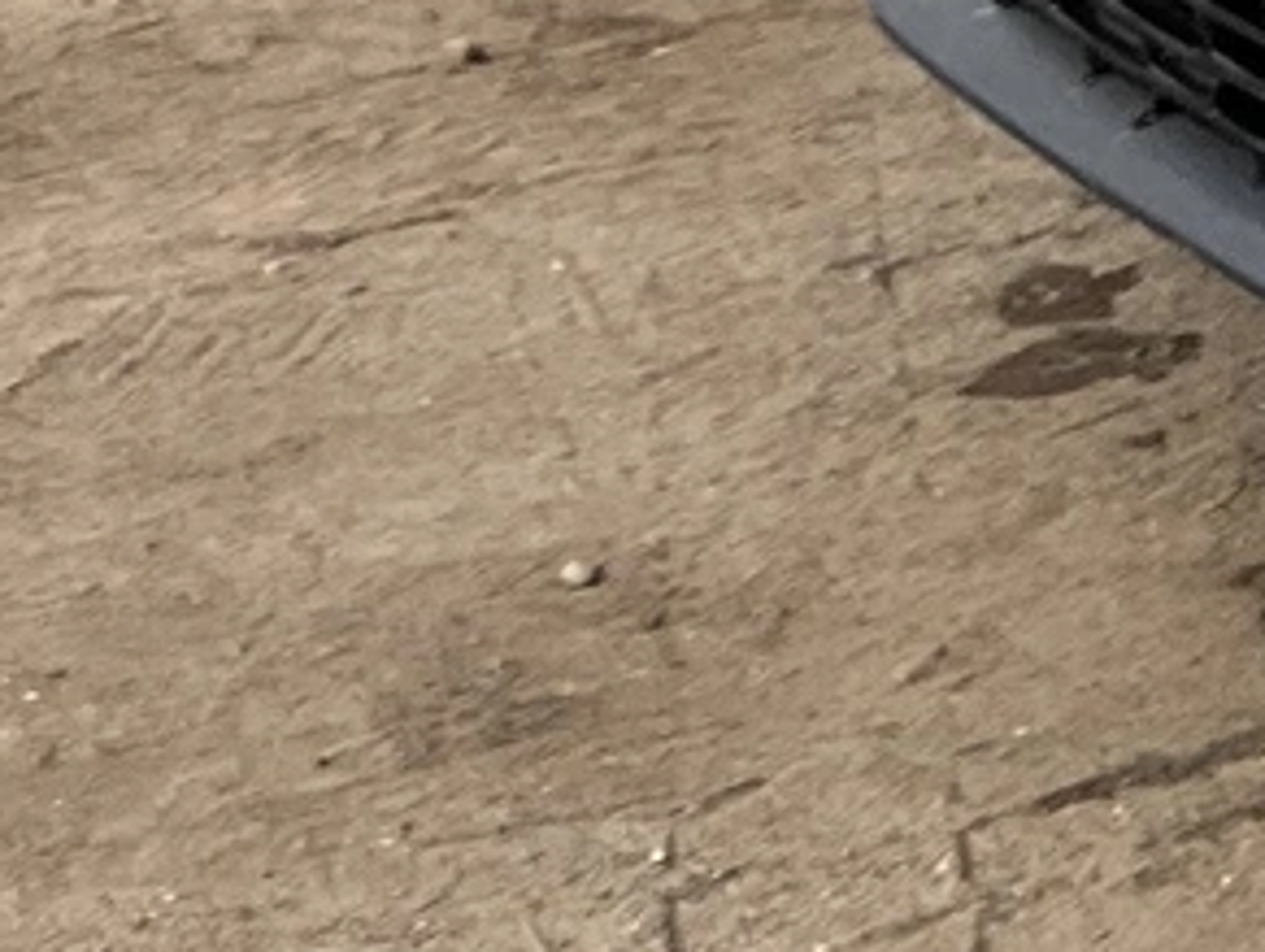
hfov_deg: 8.0
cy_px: -1391
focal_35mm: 199
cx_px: 4186
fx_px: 7281
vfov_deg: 7.0
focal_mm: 3
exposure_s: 1/1342
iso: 25
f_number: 1.8
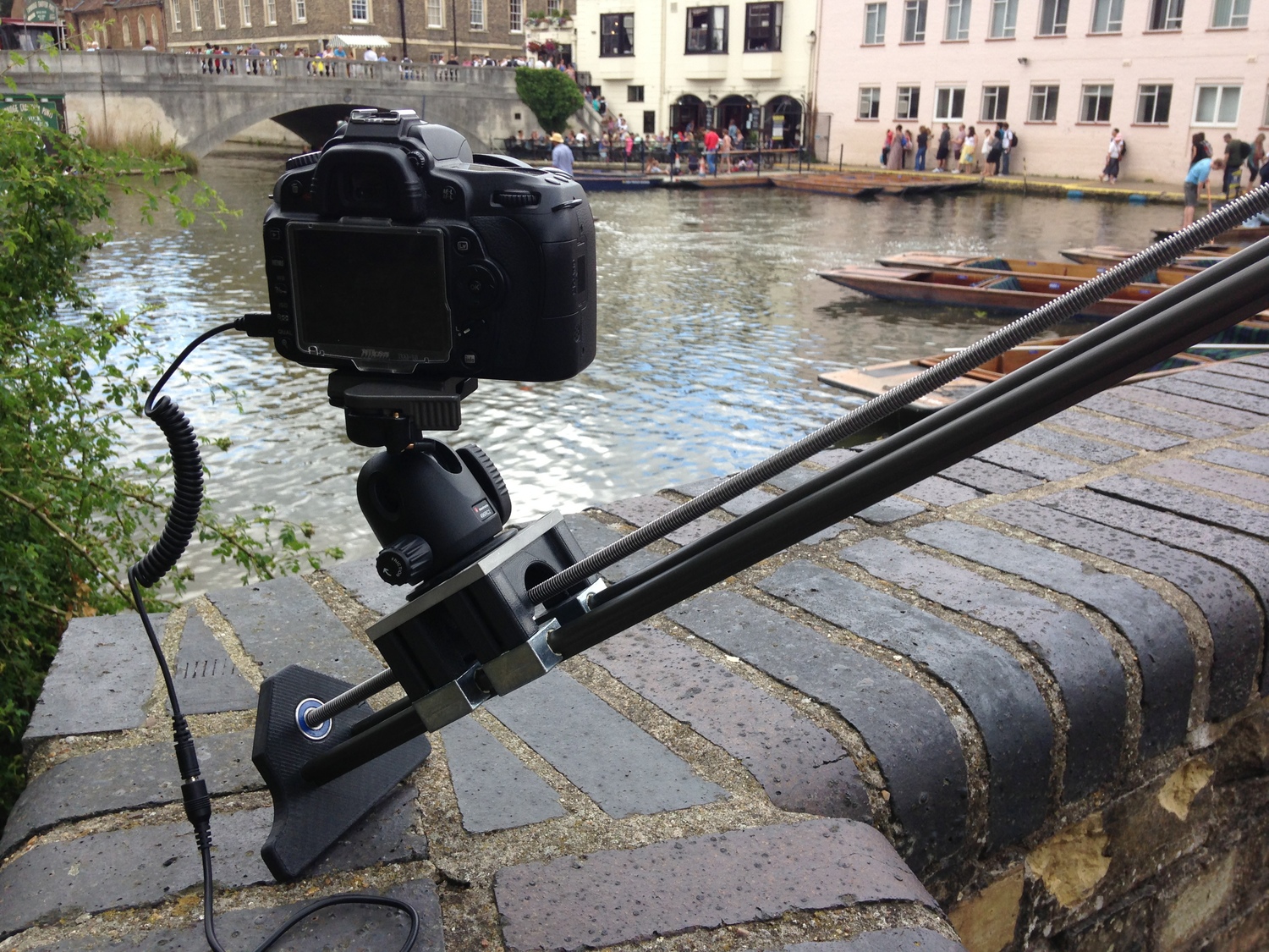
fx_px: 1210
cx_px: 634
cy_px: 476
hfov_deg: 55.4
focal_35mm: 33
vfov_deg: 42.9
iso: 50
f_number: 2.4
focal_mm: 4.13
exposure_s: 1/350
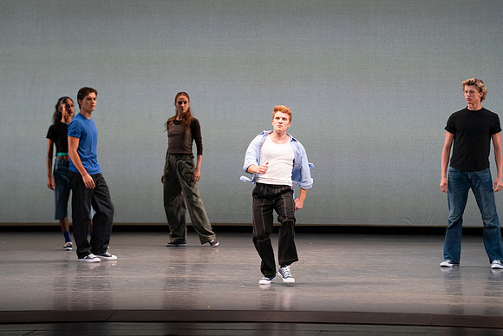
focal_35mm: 200
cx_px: 252
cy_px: 168
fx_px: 2795
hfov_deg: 10.3
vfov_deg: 6.9
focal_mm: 200
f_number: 7.1
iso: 6400
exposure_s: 1/500
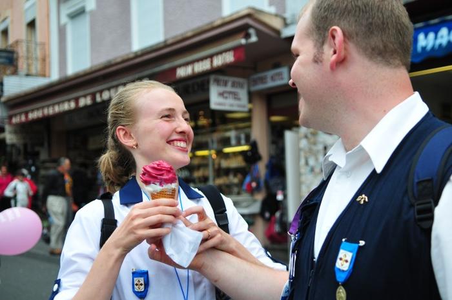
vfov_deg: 28.0
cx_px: 226
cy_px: 150
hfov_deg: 41.2
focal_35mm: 48
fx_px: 602
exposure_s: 1/2500
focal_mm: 32
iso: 400
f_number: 2.8
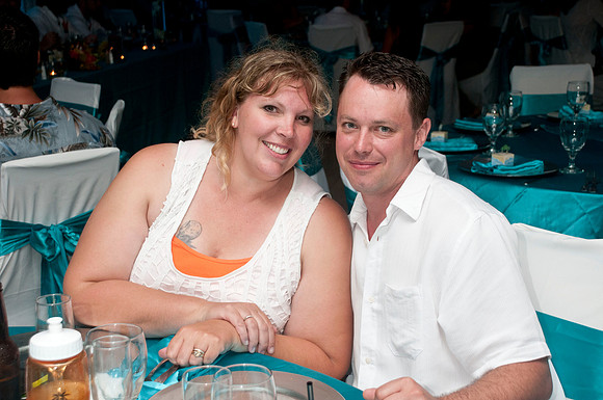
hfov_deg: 33.4
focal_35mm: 60
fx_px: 1004
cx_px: 302
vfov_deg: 22.6
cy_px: 200
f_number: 5.6
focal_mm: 40
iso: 400
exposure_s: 1/160
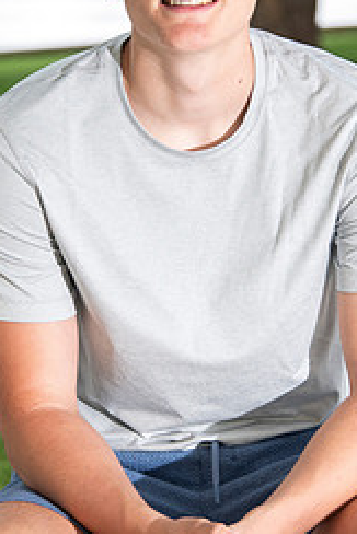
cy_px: 223
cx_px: 166
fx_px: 3698
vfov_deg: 8.3
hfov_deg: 5.5
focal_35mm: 249
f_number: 5.6
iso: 320
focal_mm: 135
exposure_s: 1/160
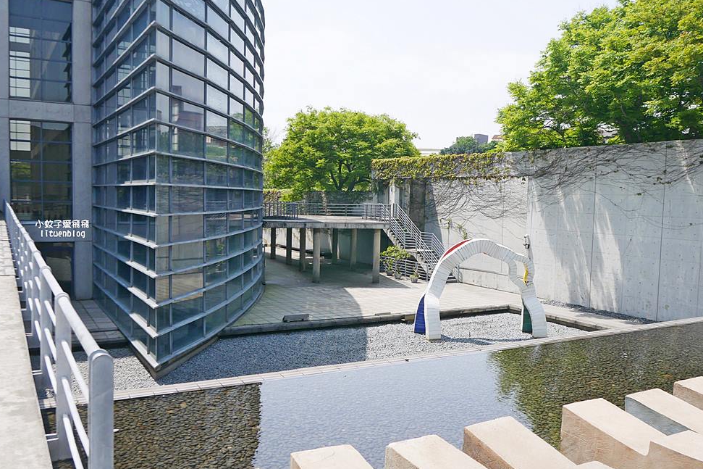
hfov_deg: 61.9
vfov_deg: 43.6
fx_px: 586
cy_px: 245
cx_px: 351
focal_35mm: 30
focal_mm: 14
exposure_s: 1/800
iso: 200
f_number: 5
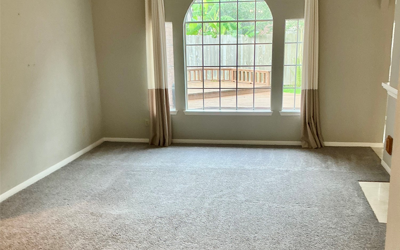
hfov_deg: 47.2
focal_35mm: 42
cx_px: 205
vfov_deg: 30.4
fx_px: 458
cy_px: 162
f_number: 1.8
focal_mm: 3
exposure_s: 1/60
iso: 100
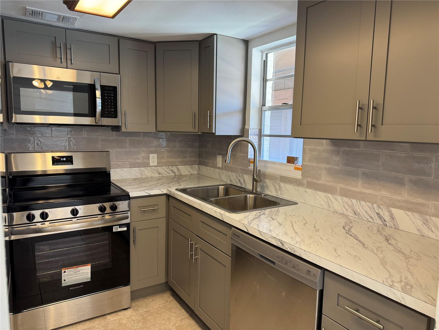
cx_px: 220
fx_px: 304
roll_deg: -1.5
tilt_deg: -7.0
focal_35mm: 24
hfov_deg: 71.6
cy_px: 165
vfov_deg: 56.8
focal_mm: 6.76
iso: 125
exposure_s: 1/60
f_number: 1.78
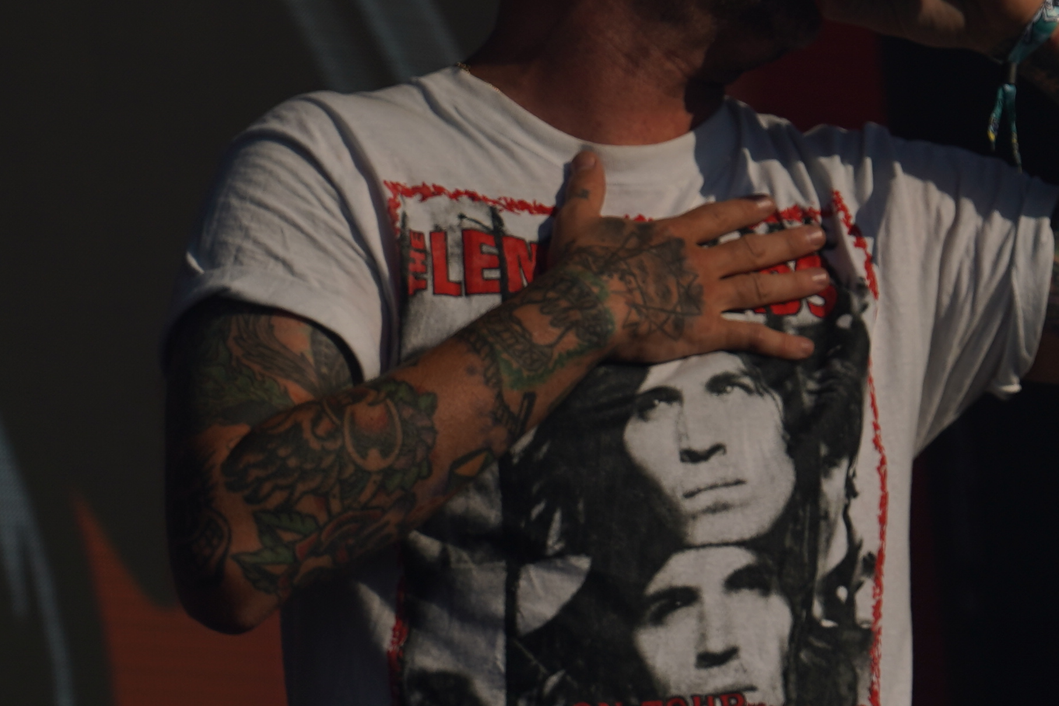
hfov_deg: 5.9
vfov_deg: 3.9
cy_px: -194
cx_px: 1140
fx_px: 10205
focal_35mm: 347
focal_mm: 105
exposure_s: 1/1250
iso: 100
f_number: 8
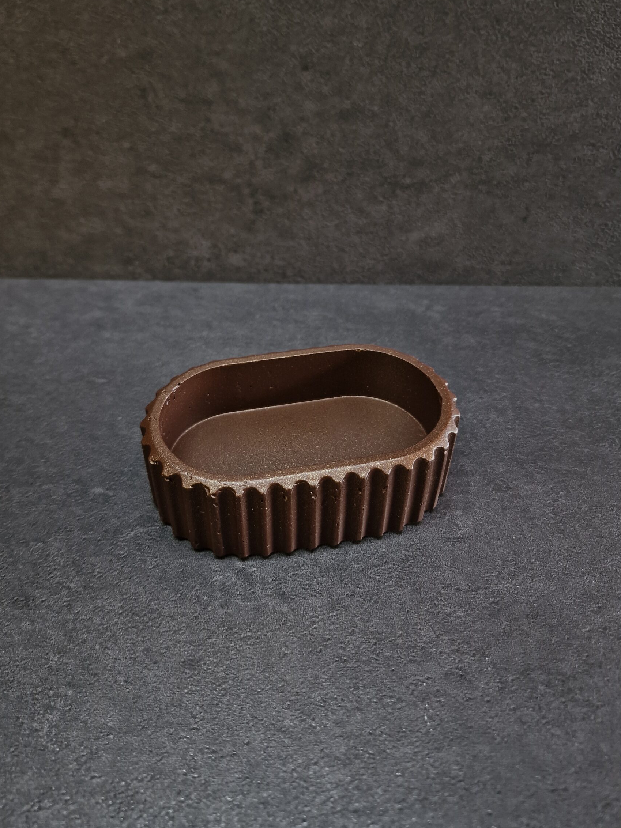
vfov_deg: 67.1
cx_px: 291
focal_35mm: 26
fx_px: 622
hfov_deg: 53.0
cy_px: 370
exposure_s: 1/154
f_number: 1.8
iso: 50
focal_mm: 6.4
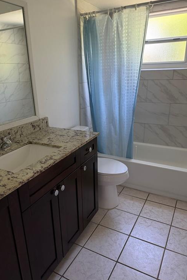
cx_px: 84
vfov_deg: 69.4
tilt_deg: -20.8
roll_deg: +1.5
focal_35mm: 26
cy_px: 142
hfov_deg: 49.5
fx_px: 202
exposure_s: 1/80
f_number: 1.78
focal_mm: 6.76
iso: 200
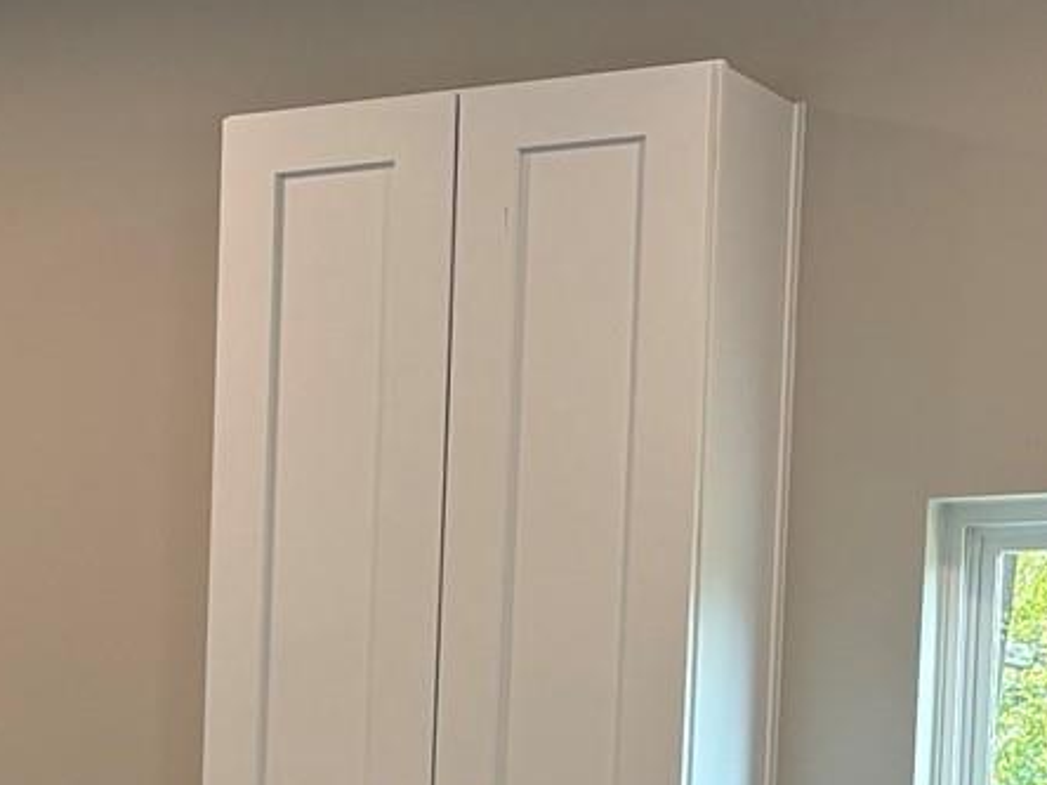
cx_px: -316
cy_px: 1226
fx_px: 3630
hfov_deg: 15.6
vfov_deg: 11.7
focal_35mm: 120
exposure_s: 1/120
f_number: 1.6
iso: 100
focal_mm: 5.96
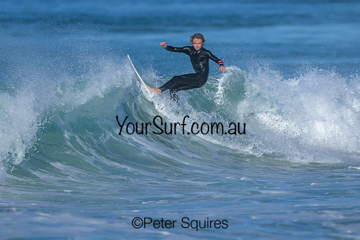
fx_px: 11007
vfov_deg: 1.3
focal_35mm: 1101
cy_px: 121
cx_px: 159
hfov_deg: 1.9
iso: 160
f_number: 6.3
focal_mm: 800
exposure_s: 1/2000
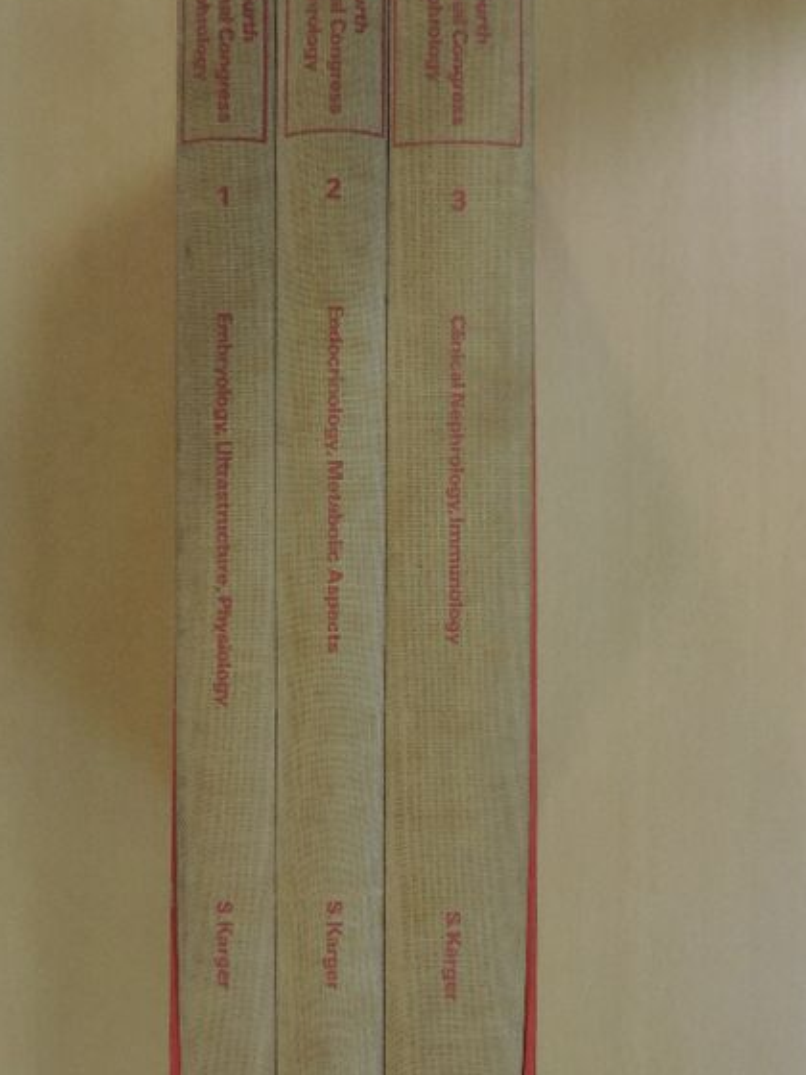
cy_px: 493
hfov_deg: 36.0
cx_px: 391
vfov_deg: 46.8
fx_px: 1242
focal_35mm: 40
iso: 450
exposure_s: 1/40
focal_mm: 6.2
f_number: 3.3
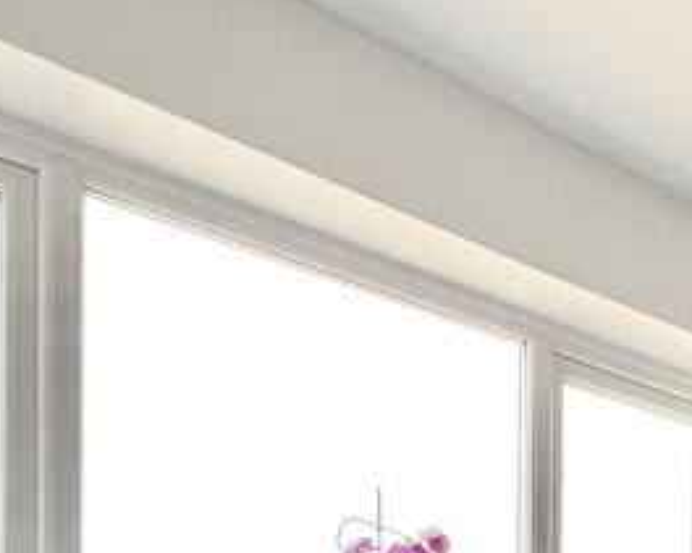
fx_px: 1085
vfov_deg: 23.8
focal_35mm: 53
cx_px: 904
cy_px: 786
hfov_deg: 28.7
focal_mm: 2.22
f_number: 2.2
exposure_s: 1/99
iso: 80
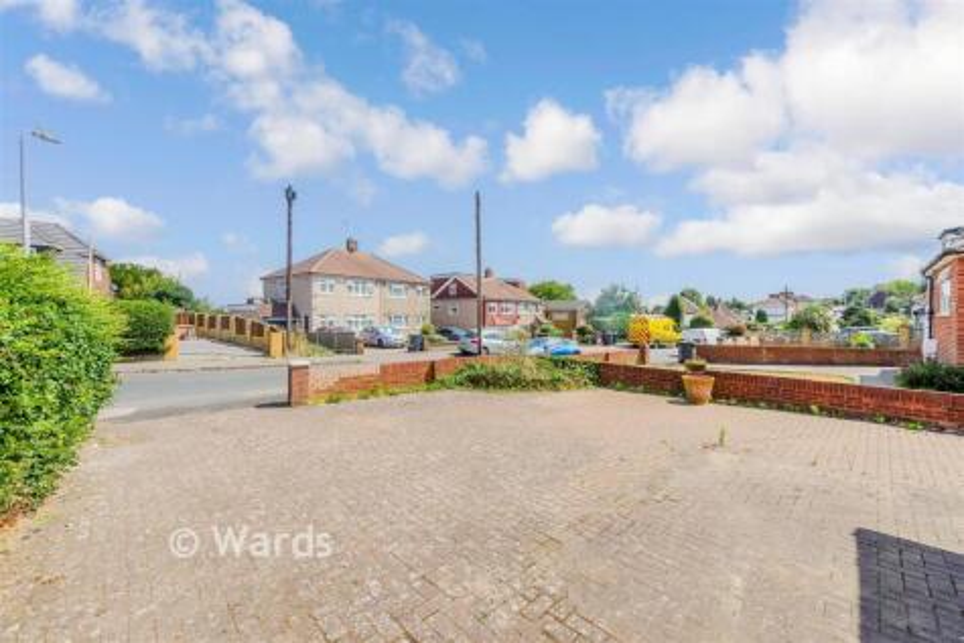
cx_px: 482
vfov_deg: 81.2
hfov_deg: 104.2
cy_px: 322
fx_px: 375
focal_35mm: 14
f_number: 8
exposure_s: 1/400
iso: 100
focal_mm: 14
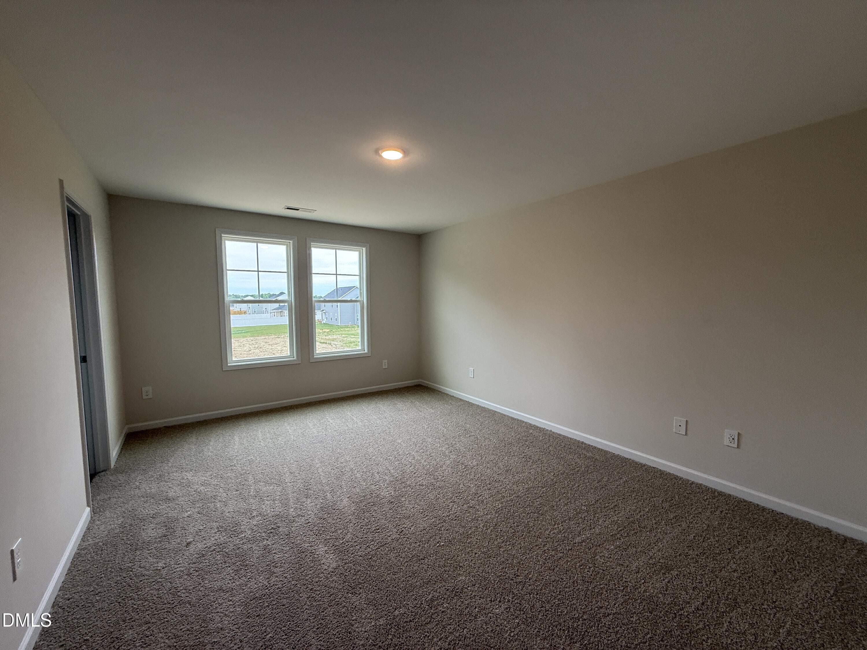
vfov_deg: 85.7
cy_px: 325
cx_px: 434
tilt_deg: -3.6
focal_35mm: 14
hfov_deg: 102.1
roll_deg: +0.2
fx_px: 351
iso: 125
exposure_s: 1/120
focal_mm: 2.22
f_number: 2.2
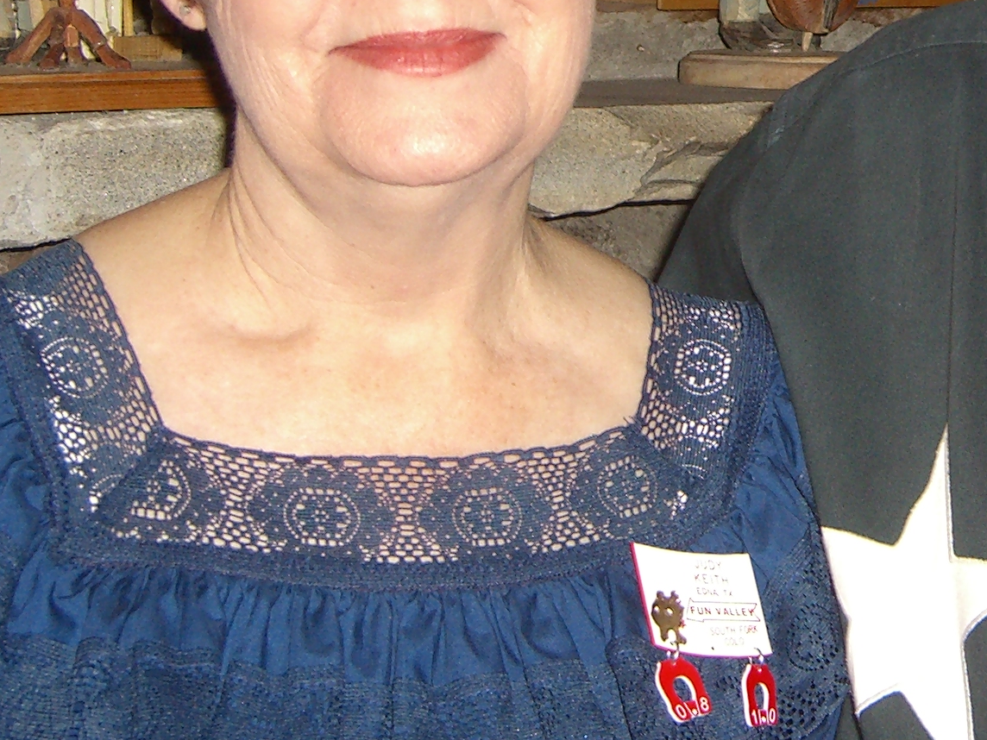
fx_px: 2908
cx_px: 890
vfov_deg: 14.3
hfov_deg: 18.9
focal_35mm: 102
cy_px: 27
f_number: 2.8
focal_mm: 7.9
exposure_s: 1/60
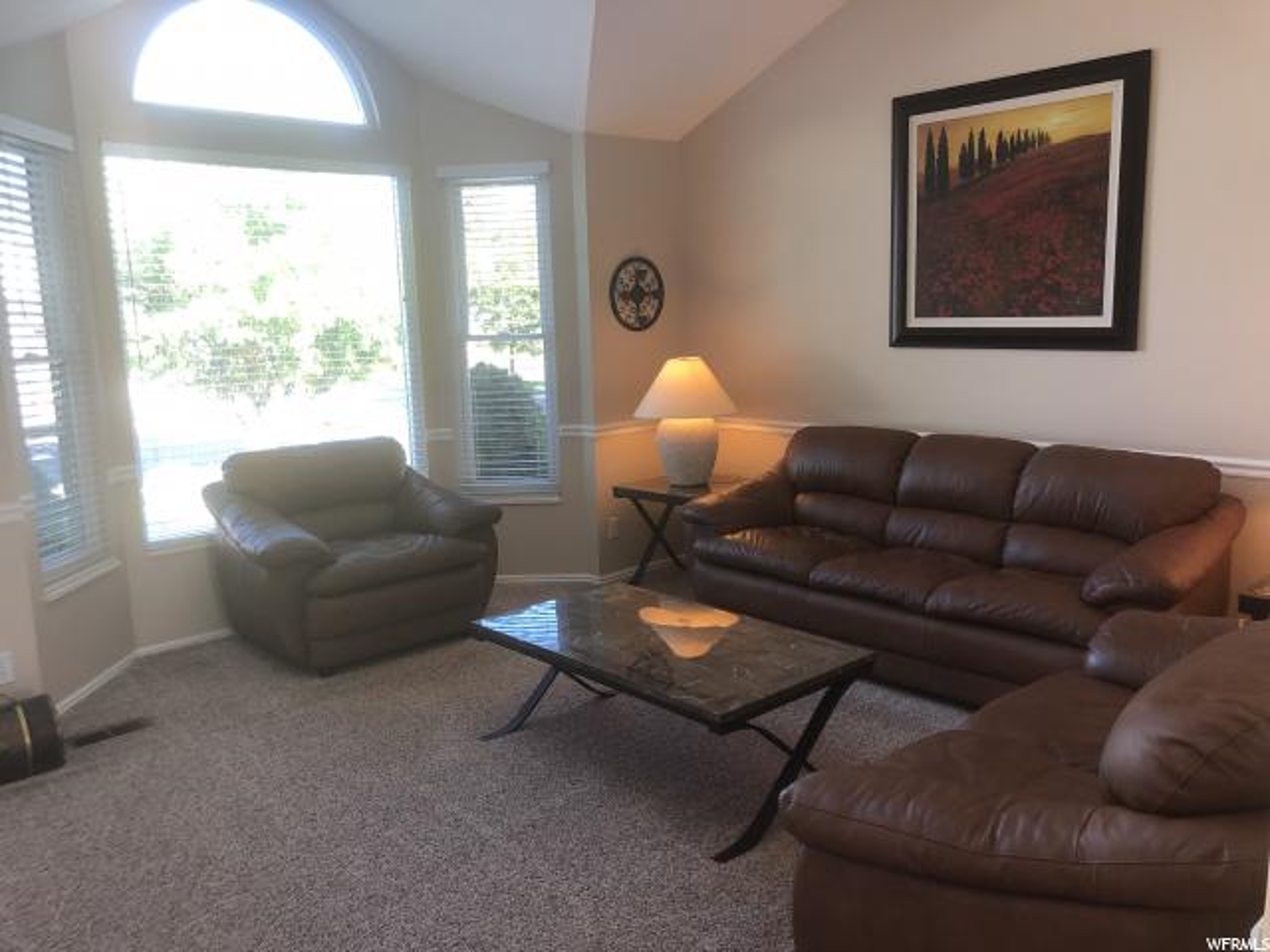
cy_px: 476
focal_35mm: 28
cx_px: 635
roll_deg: +1.2
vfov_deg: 49.7
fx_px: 1027
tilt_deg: -10.0
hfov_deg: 63.4
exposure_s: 1/40
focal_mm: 3.99
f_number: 1.8
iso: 25
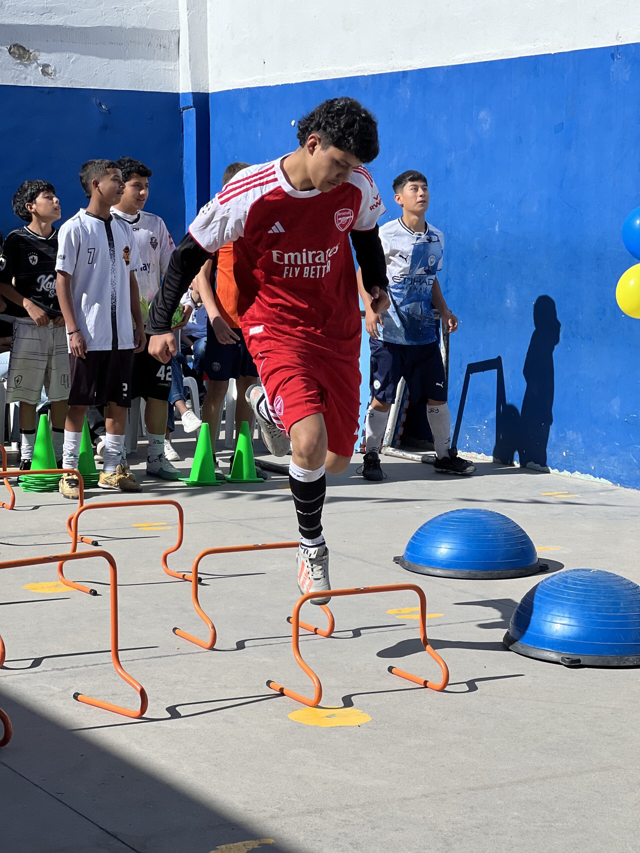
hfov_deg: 19.1
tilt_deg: -3.9
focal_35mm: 77
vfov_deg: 25.3
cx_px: 320
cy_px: 426
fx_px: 1898
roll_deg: -0.4
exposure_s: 1/809
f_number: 2.8
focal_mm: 9
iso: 32
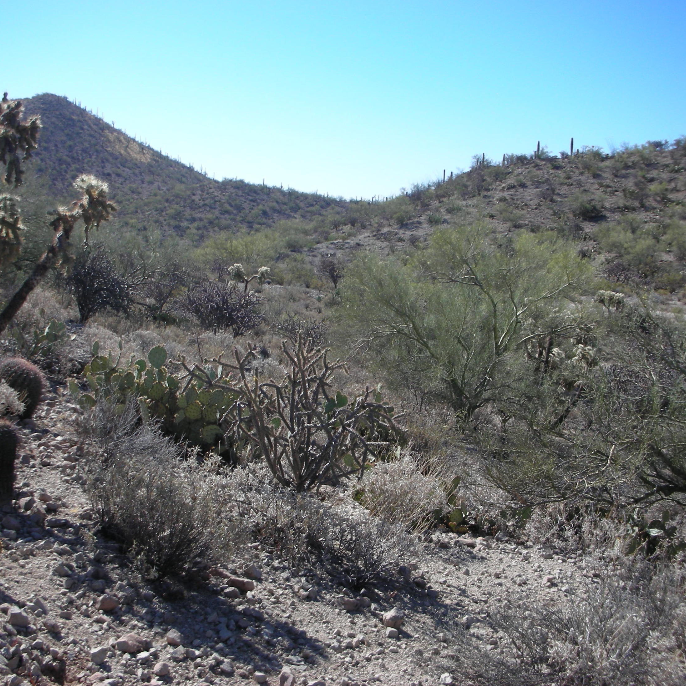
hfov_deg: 40.0
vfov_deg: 40.0
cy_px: 343
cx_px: 305
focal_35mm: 42
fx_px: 942
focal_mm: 5.8
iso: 50
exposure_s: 1/81.1
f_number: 8.5
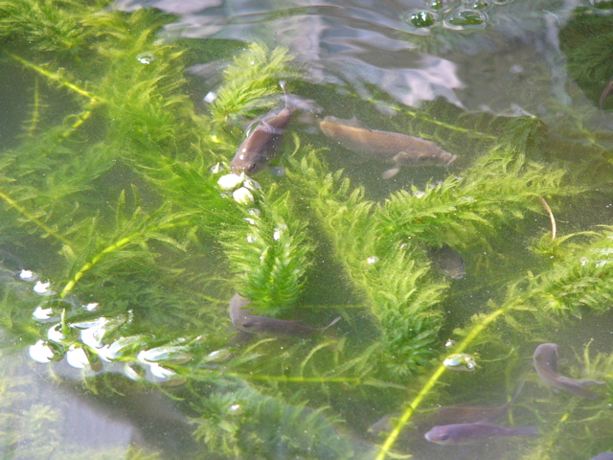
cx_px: 306
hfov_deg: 11.8
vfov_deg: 8.9
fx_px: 2957
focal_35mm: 167
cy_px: 230
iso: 150
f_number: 2.8
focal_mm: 27.9
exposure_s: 1/60
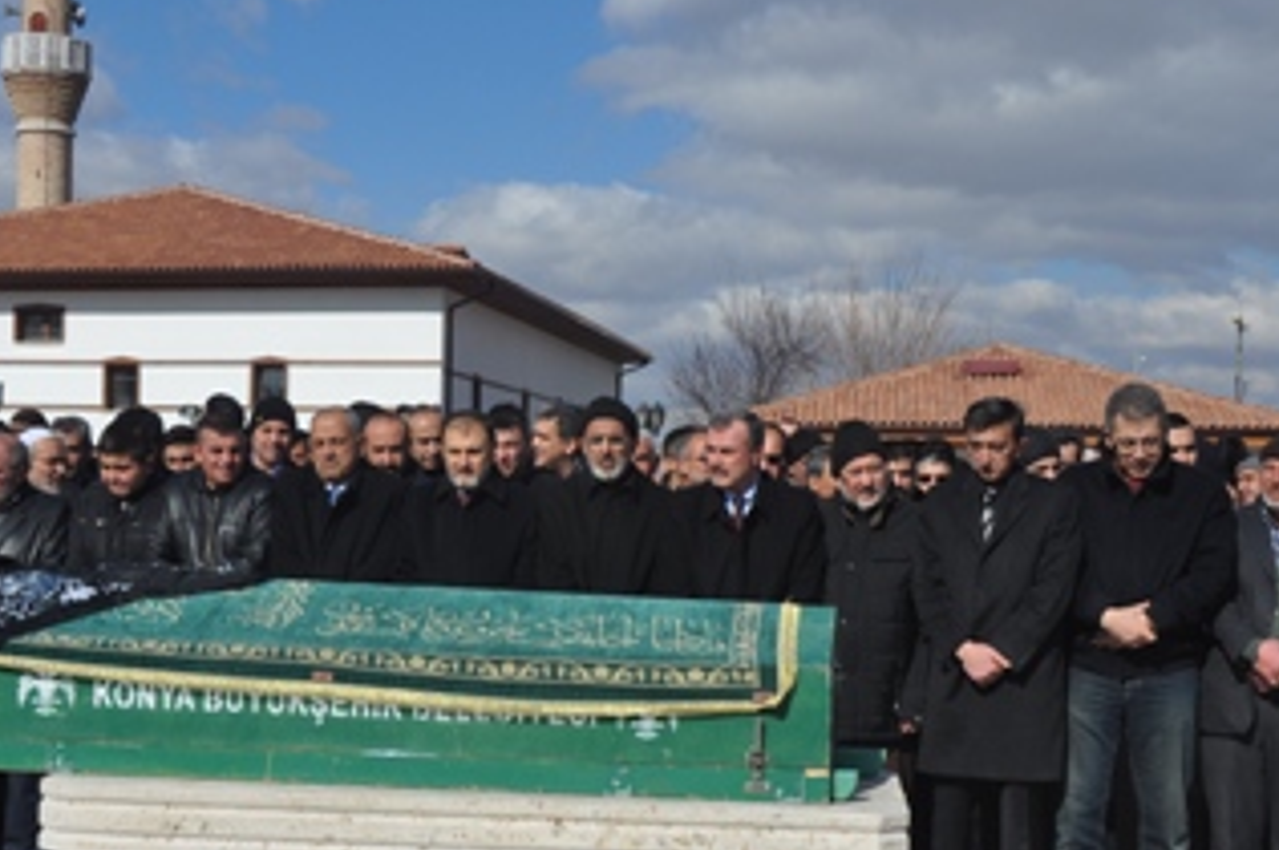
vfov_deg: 22.0
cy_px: 474
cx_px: 546
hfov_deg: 32.5
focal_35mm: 62
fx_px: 2190
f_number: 11
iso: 200
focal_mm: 29
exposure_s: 1/500
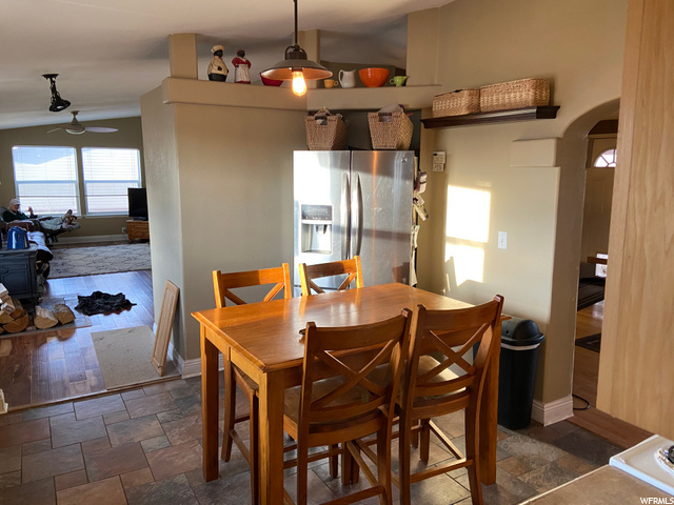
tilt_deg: -8.1
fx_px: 506
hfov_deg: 67.3
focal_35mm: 26
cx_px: 337
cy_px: 252
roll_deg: +0.4
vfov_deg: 53.1
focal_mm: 4.25
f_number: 1.8
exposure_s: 1/60
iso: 125
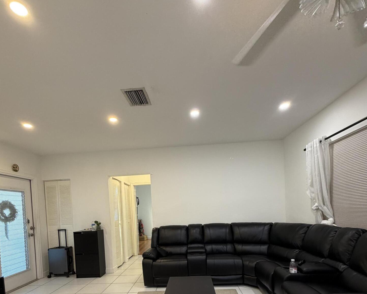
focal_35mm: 19
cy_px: 217
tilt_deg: -2.0
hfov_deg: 83.3
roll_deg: +1.6
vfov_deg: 66.8
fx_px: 206
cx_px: 178
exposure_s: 1/120
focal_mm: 2.22
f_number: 2.2
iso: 250
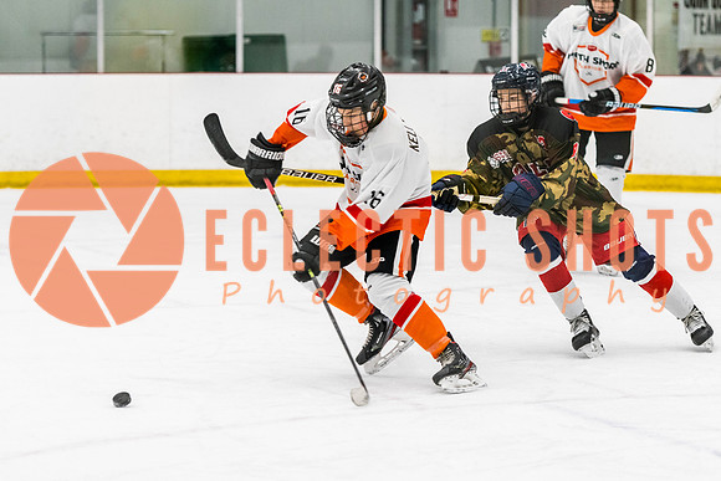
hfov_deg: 13.6
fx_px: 3027
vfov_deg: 9.1
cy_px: 210
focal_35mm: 151
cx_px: 429
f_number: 2.8
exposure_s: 1/640
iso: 1600
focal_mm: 110
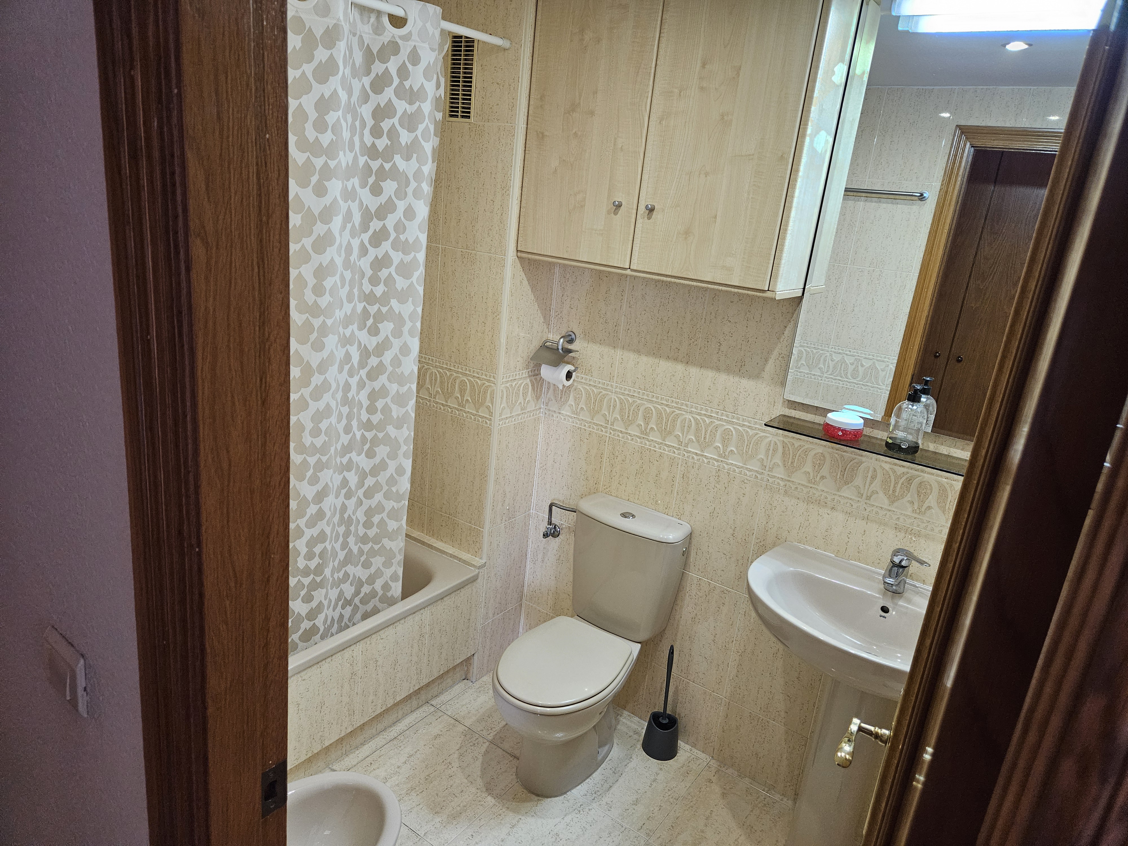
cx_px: 564
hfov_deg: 73.9
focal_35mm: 23
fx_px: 749
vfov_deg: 58.9
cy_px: 423
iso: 500
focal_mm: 5.4
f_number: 1.8
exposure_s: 1/100
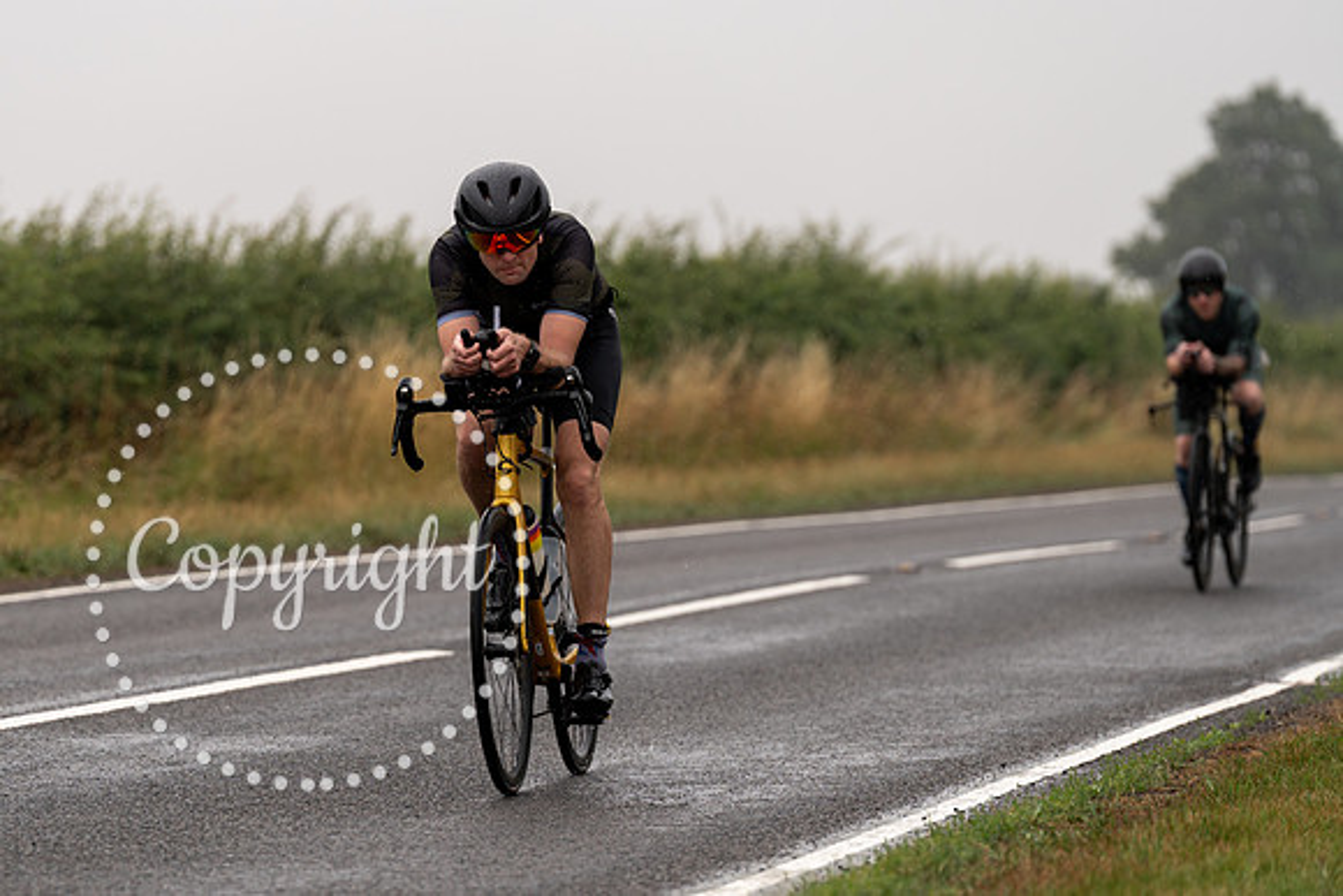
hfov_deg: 8.8
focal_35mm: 233
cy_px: 450
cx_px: 512
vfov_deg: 5.9
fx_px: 8676
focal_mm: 188
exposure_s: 1/1000
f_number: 4
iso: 100
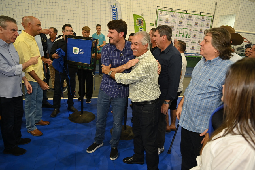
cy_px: 85
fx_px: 170
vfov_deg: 53.1
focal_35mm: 24
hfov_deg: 73.8
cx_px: 128
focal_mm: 24
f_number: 2.8
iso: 500
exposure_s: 1/125
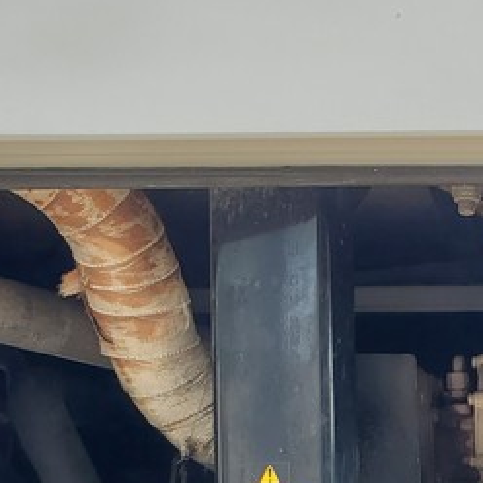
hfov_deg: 17.1
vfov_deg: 16.8
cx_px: 654
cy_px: 691
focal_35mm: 95
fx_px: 1500
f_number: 2.4
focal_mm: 4.3
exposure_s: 1/274
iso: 50
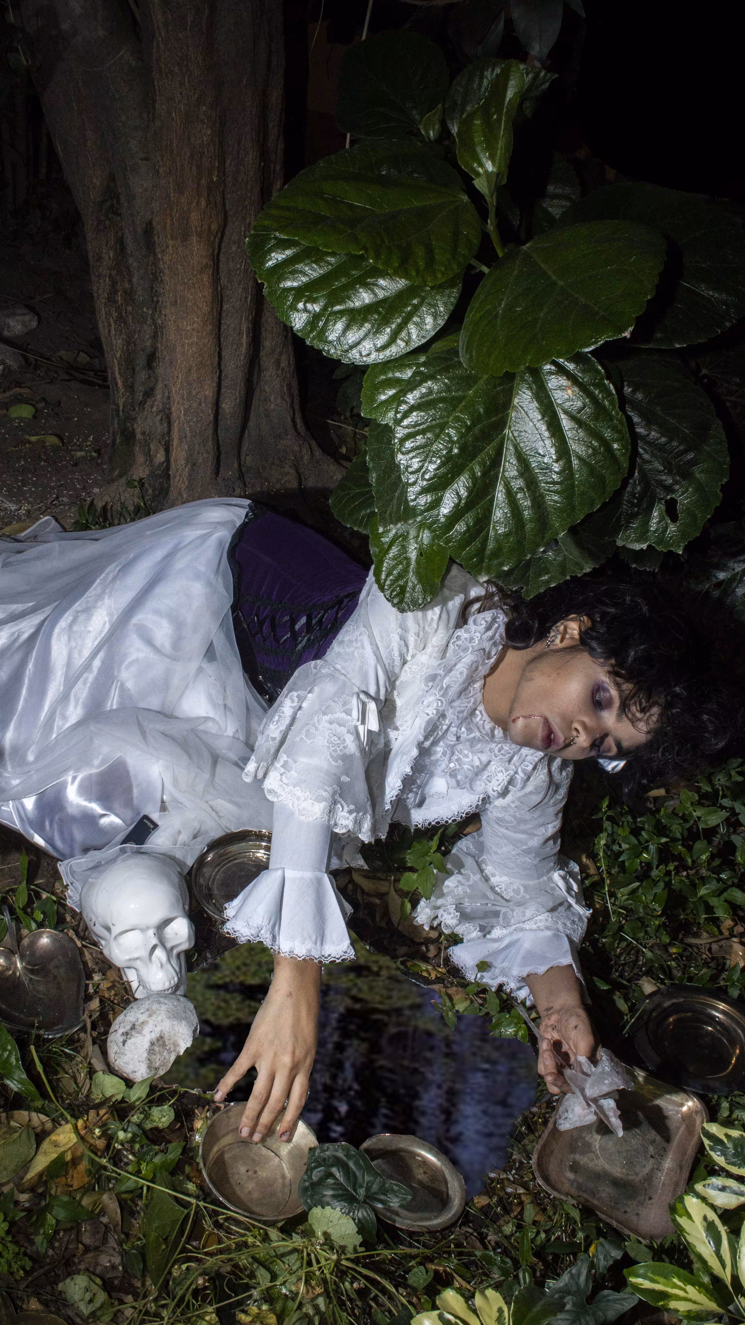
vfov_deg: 62.6
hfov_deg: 37.8
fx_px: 1089
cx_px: 353
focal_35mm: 31
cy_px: 629
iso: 1600
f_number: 13
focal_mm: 18
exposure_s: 1/160
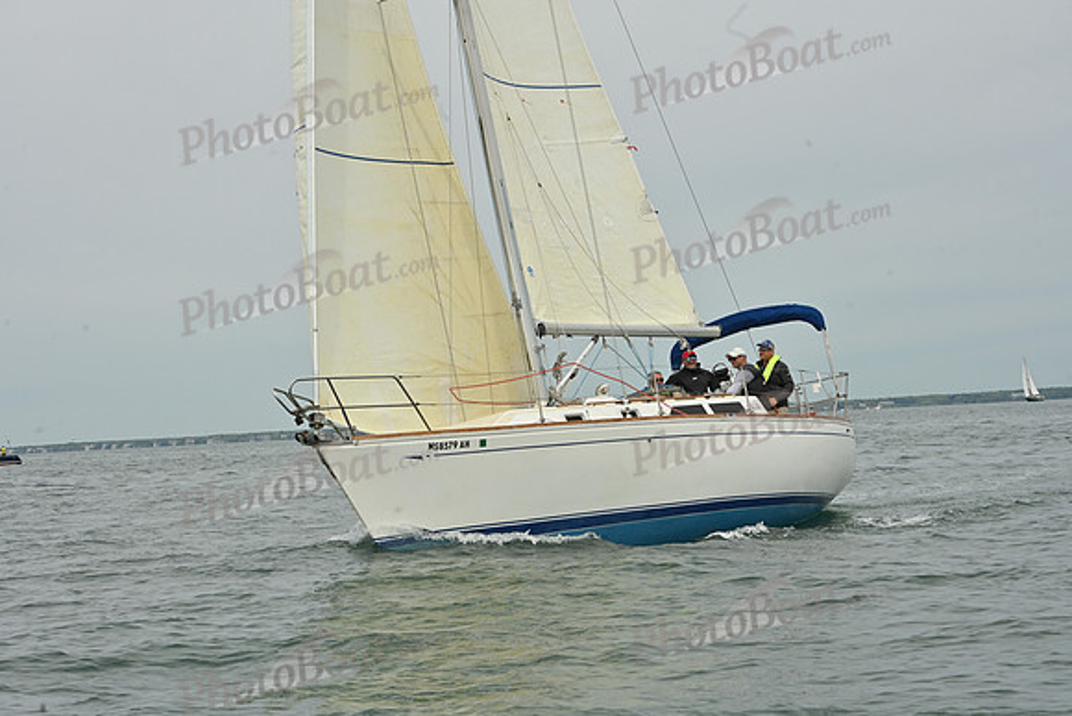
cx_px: 536
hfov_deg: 23.6
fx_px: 2561
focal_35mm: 86
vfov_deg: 15.9
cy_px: 358
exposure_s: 1/800
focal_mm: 86
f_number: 11
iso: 320
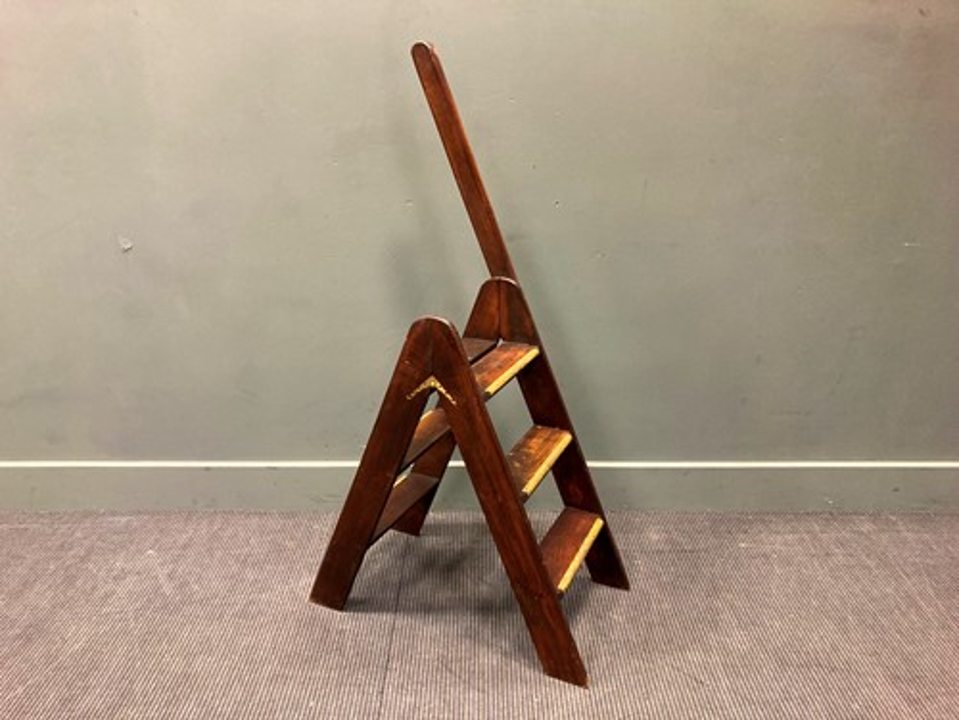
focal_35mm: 28
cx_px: 480
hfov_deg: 63.4
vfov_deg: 49.7
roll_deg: -0.5
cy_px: 360
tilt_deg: -19.0
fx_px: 776
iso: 250
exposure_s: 1/33
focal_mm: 3.99
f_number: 1.8
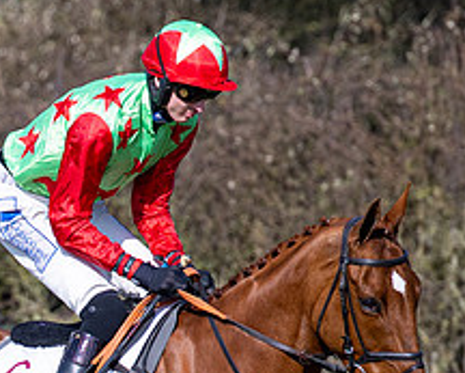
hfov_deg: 3.1
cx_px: -101
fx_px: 8688
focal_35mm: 631
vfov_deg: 2.5
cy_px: 458
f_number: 2.8
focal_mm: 110
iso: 200
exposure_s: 1/5000
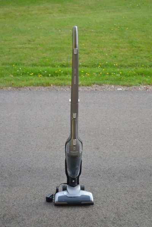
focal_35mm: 69
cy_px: 114
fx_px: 437
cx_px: 76
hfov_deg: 19.7
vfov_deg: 29.2
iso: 100
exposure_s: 1/160
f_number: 6.3
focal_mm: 46
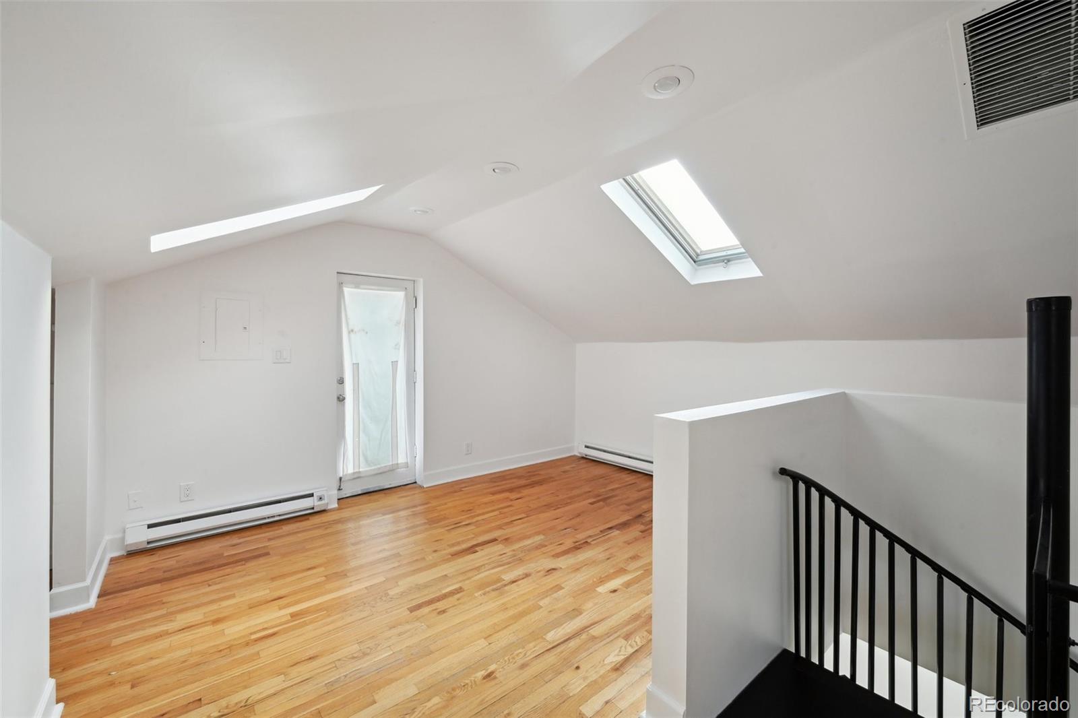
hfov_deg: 104.3
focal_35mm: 14
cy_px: 359
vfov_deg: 81.2
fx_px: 419
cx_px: 539
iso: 400
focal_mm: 14
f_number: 11
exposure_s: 1/10
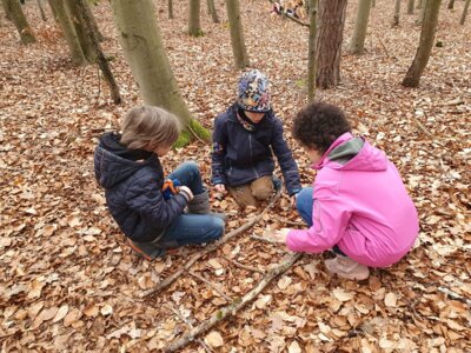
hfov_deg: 67.3
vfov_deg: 53.1
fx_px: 354
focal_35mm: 26
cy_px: 176
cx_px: 236
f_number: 2.4
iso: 200
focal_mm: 4.32
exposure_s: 1/100
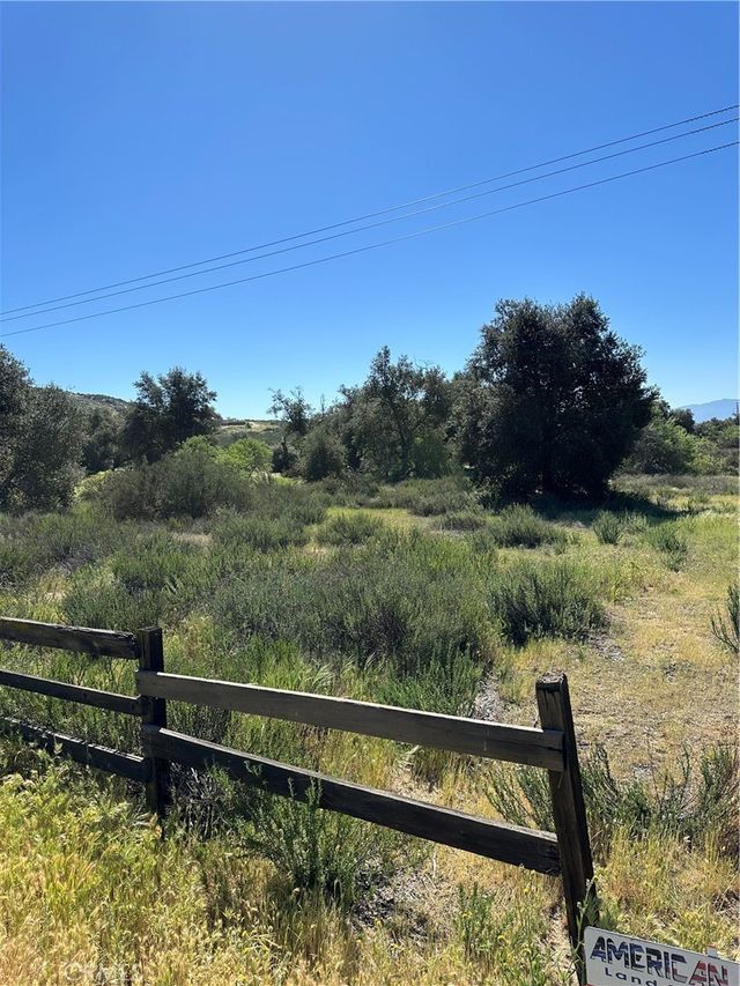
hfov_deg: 56.8
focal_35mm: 24
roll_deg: +4.4
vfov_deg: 71.6
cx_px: 370
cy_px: 493
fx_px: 684
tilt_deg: -1.9
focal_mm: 6.86
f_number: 1.78
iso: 80
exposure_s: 1/4545
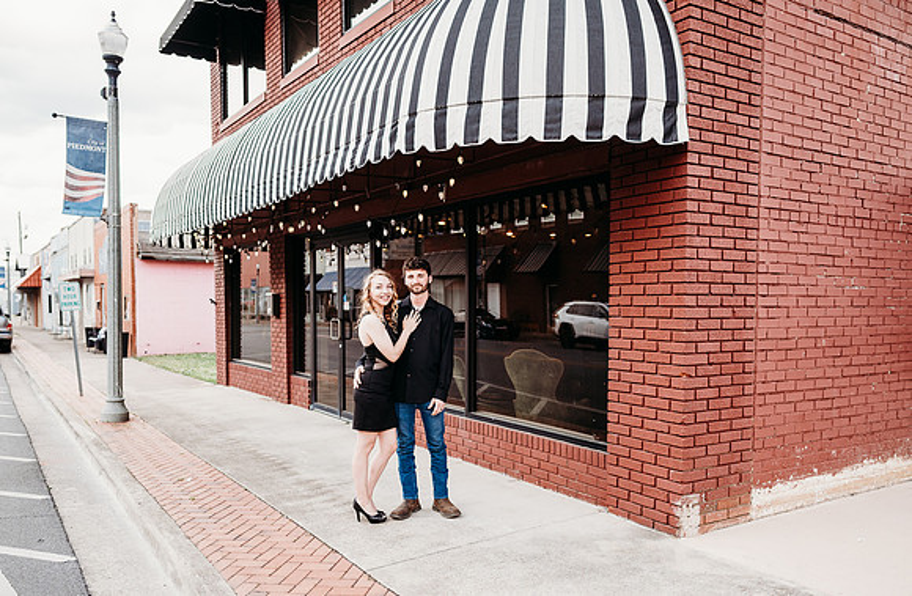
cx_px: 480
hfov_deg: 63.3
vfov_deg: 43.8
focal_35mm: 29
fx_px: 739
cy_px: 346
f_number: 2.8
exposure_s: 1/640
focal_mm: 24
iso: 250
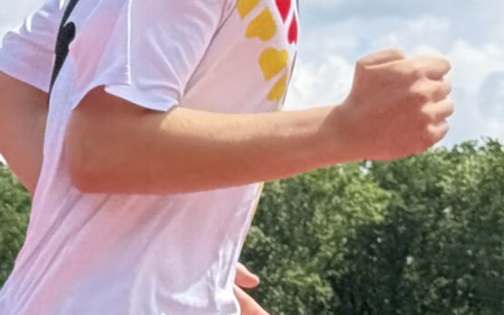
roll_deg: +1.5
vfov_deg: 5.6
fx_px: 3199
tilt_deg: +0.1
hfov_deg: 8.6
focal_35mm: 233
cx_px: -489
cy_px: 531
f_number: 1.78
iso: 100
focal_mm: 6.76
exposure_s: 1/2415
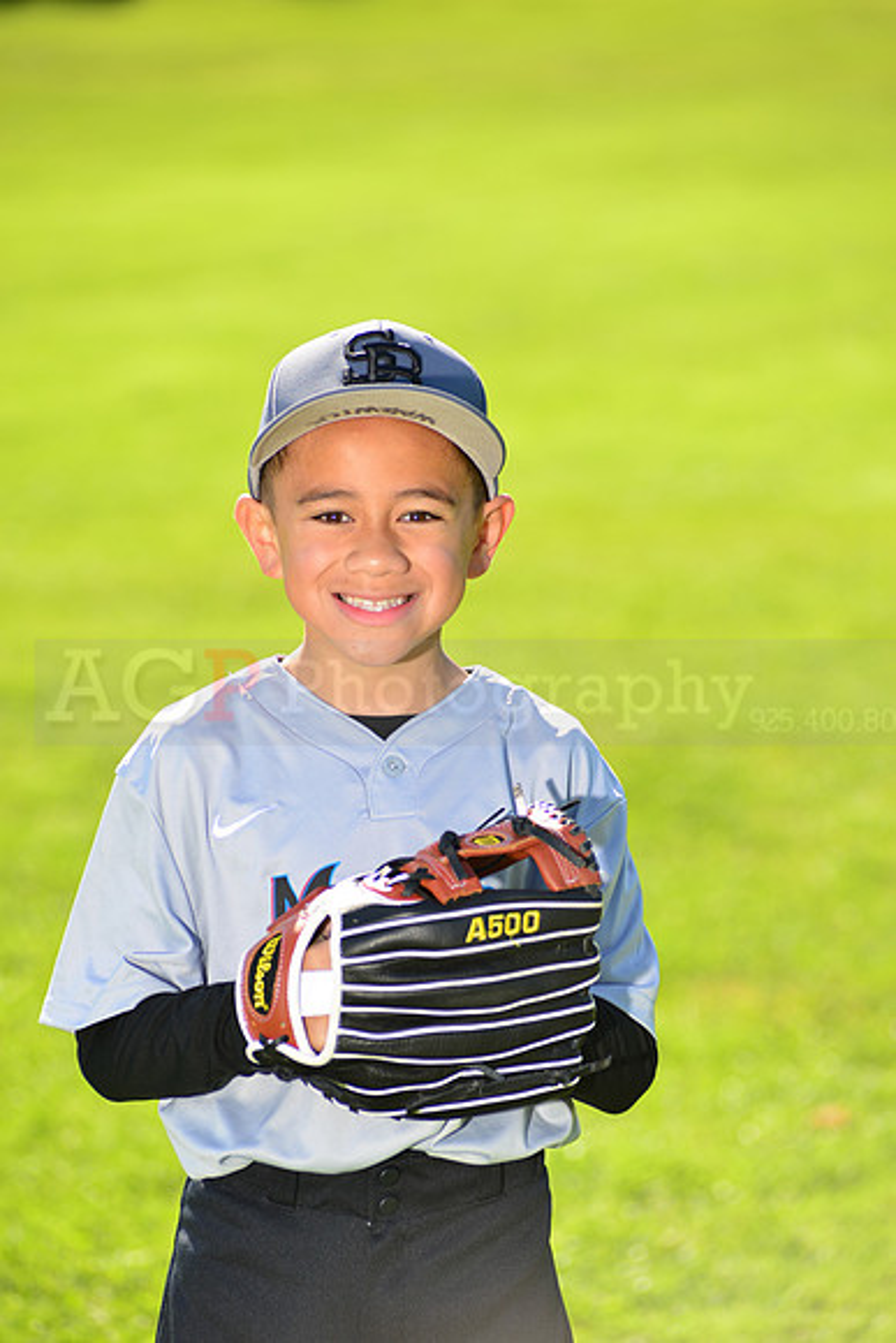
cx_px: 448
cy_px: 672
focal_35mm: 170
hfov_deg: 8.1
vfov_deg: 12.1
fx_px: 6342
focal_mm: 170
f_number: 5
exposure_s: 1/250
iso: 100
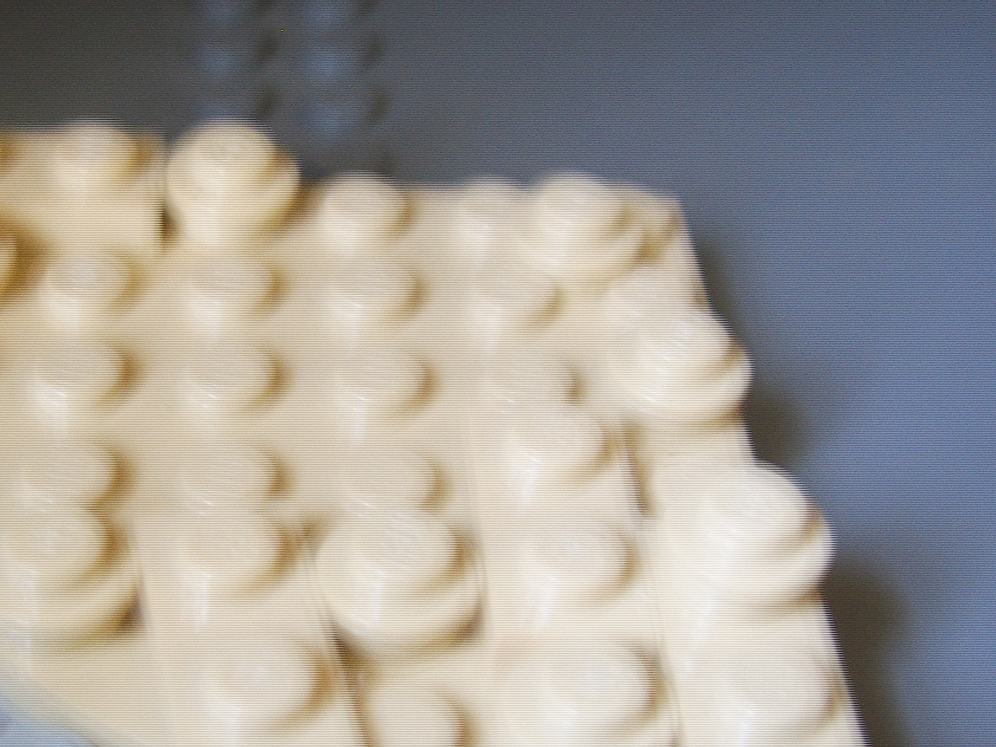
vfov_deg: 24.3
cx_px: 301
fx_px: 1726
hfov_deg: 31.8
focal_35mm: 60
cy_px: 518
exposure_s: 1/2
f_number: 3.5
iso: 63
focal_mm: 6.6
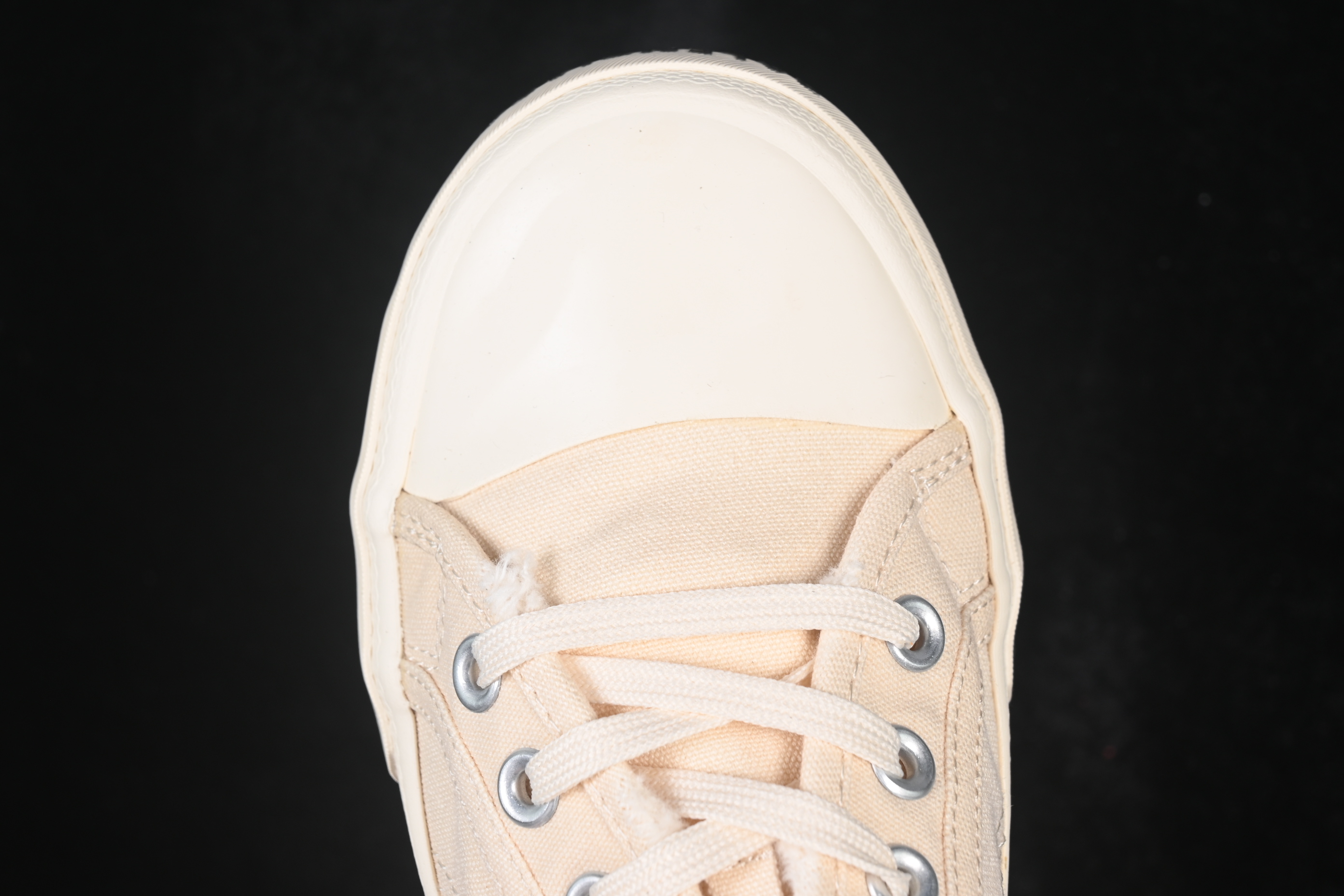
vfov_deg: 18.2
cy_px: 448
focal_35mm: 75
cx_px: 672
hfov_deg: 27.0
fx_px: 2800
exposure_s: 1/80
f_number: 7.1
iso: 160
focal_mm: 50
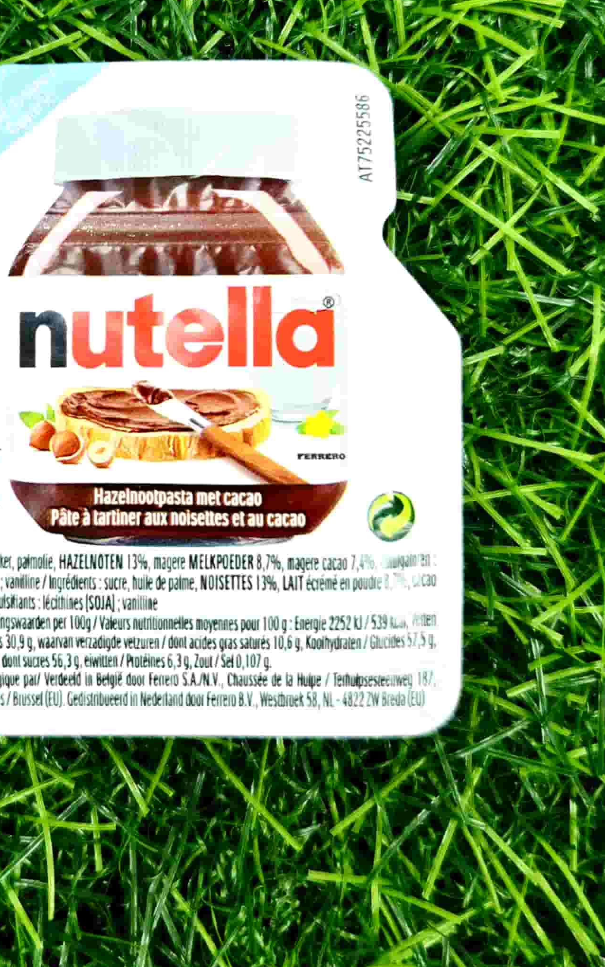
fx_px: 791
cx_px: 183
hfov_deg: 41.1
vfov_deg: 62.7
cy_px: 422
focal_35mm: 30
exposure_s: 1/101
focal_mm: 5.4
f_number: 1.8
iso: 160
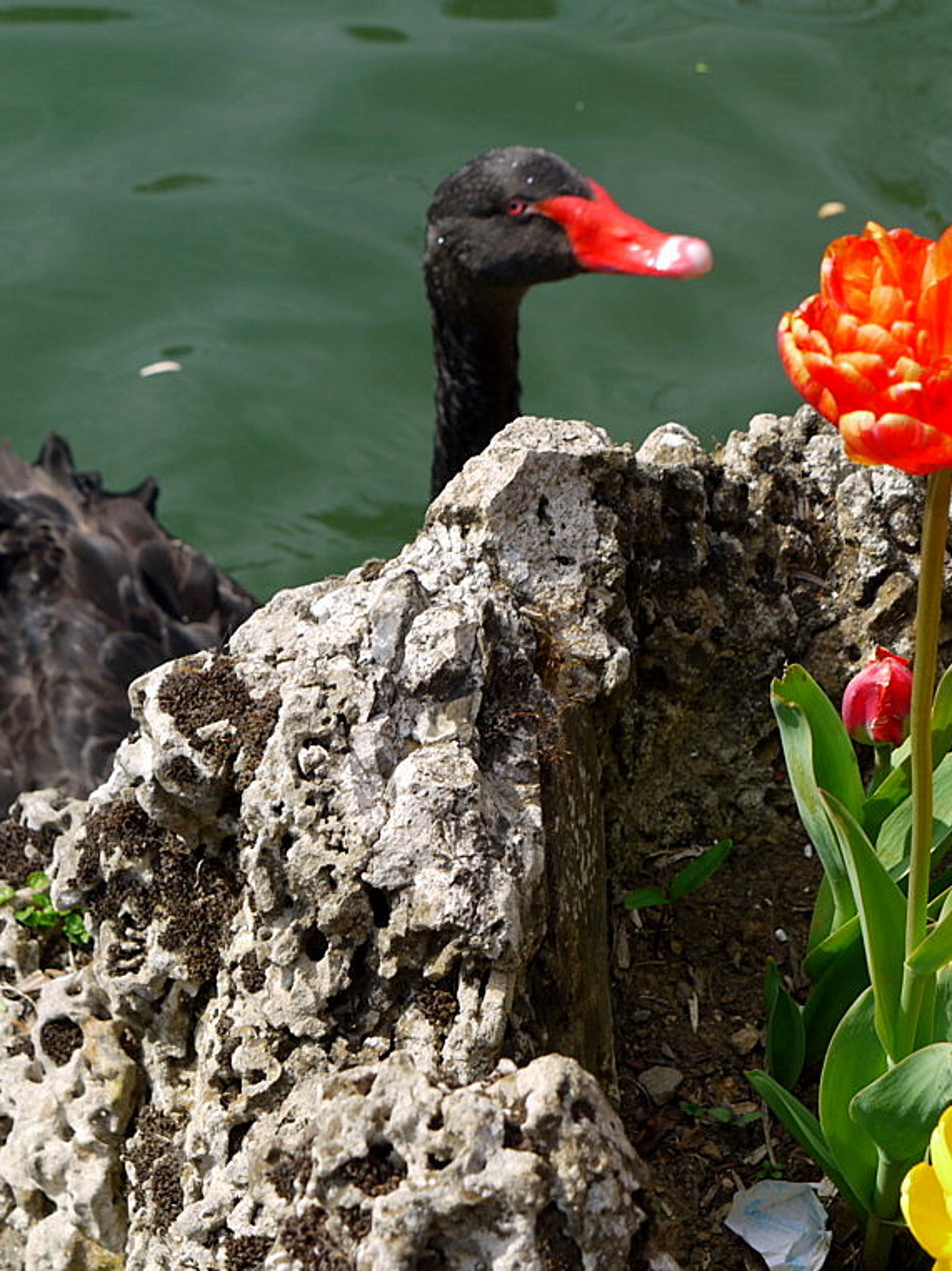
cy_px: 637
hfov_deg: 12.2
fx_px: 4439
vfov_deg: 16.3
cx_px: 664
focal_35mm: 121
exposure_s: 1/160
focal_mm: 45
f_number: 7.1
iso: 100
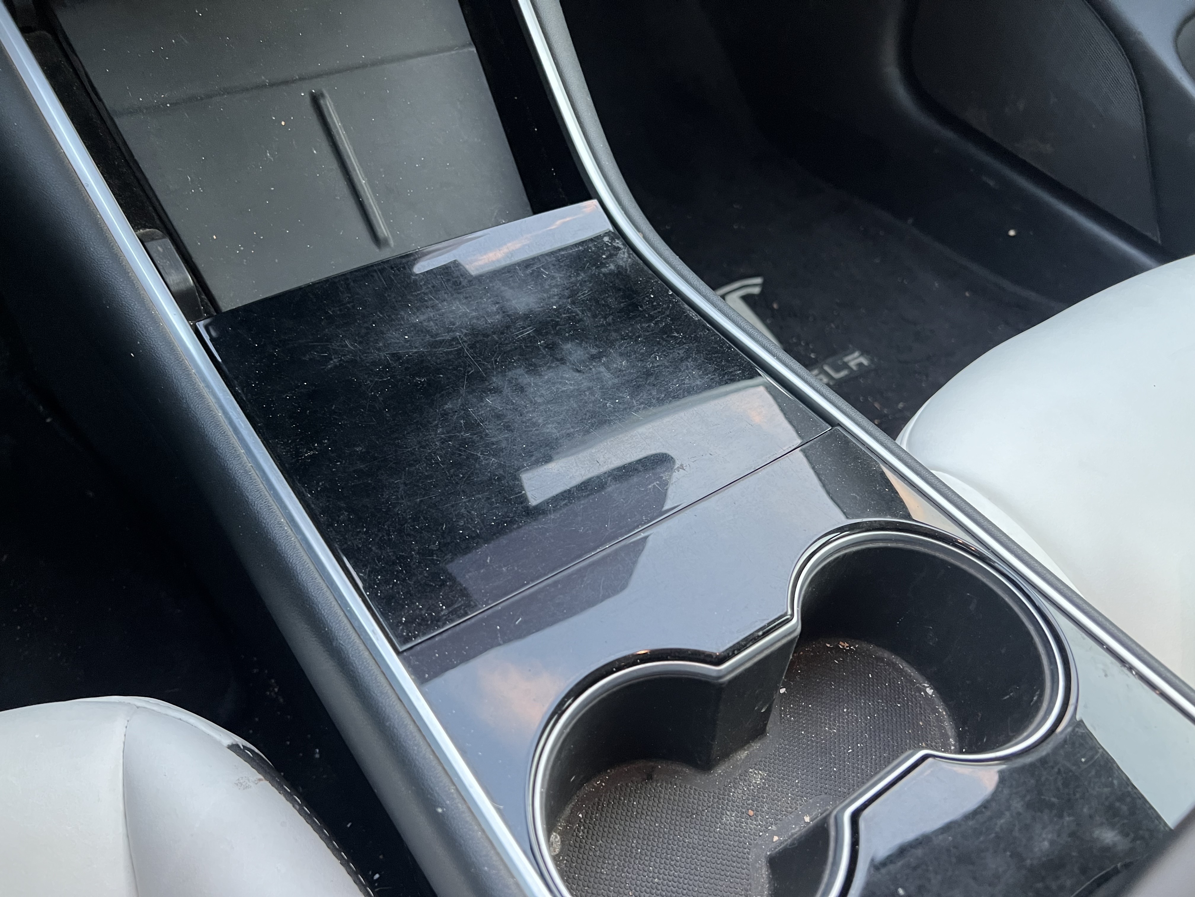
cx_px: 598
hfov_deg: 67.3
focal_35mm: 26
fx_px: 898
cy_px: 448
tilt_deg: -50.4
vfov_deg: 53.1
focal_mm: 5.7
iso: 320
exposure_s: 1/52
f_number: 1.5
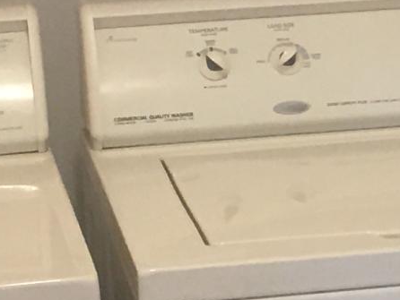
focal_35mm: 195
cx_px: 433
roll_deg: +1.4
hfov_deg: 10.0
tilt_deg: -9.3
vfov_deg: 7.6
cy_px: 130
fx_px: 2255
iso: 40
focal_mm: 4.15
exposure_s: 1/15
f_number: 2.2
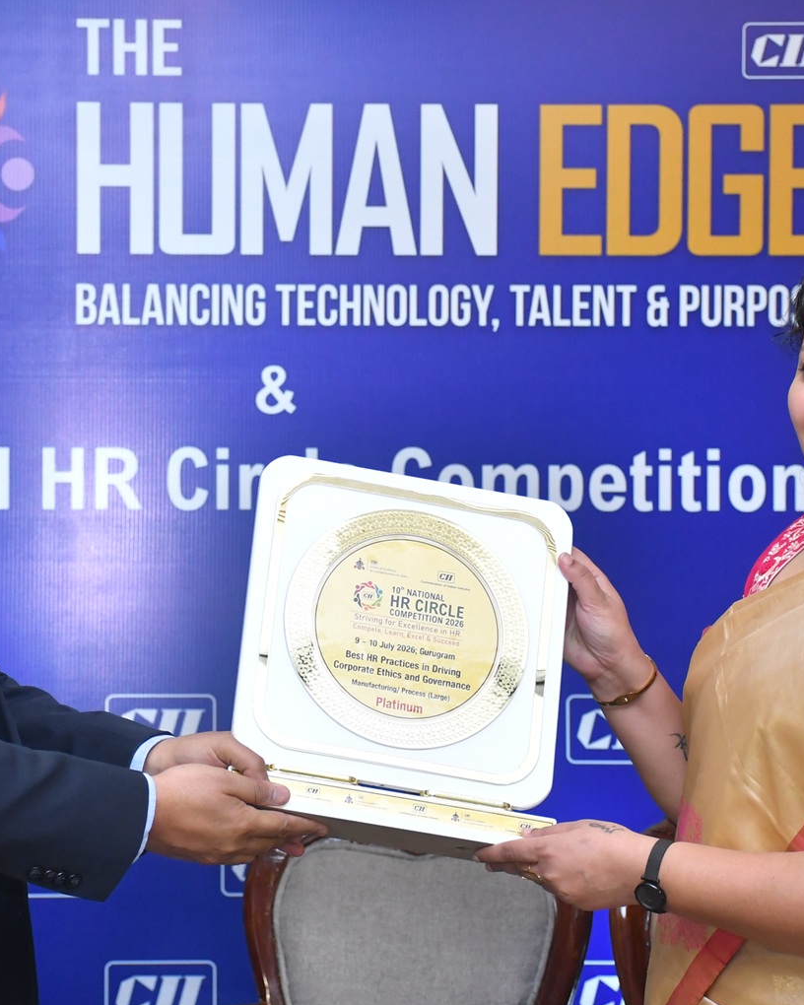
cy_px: 520
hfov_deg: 11.9
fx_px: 3837
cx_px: 276
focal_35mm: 129
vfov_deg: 14.9
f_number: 5
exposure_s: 1/160
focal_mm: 48
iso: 1600
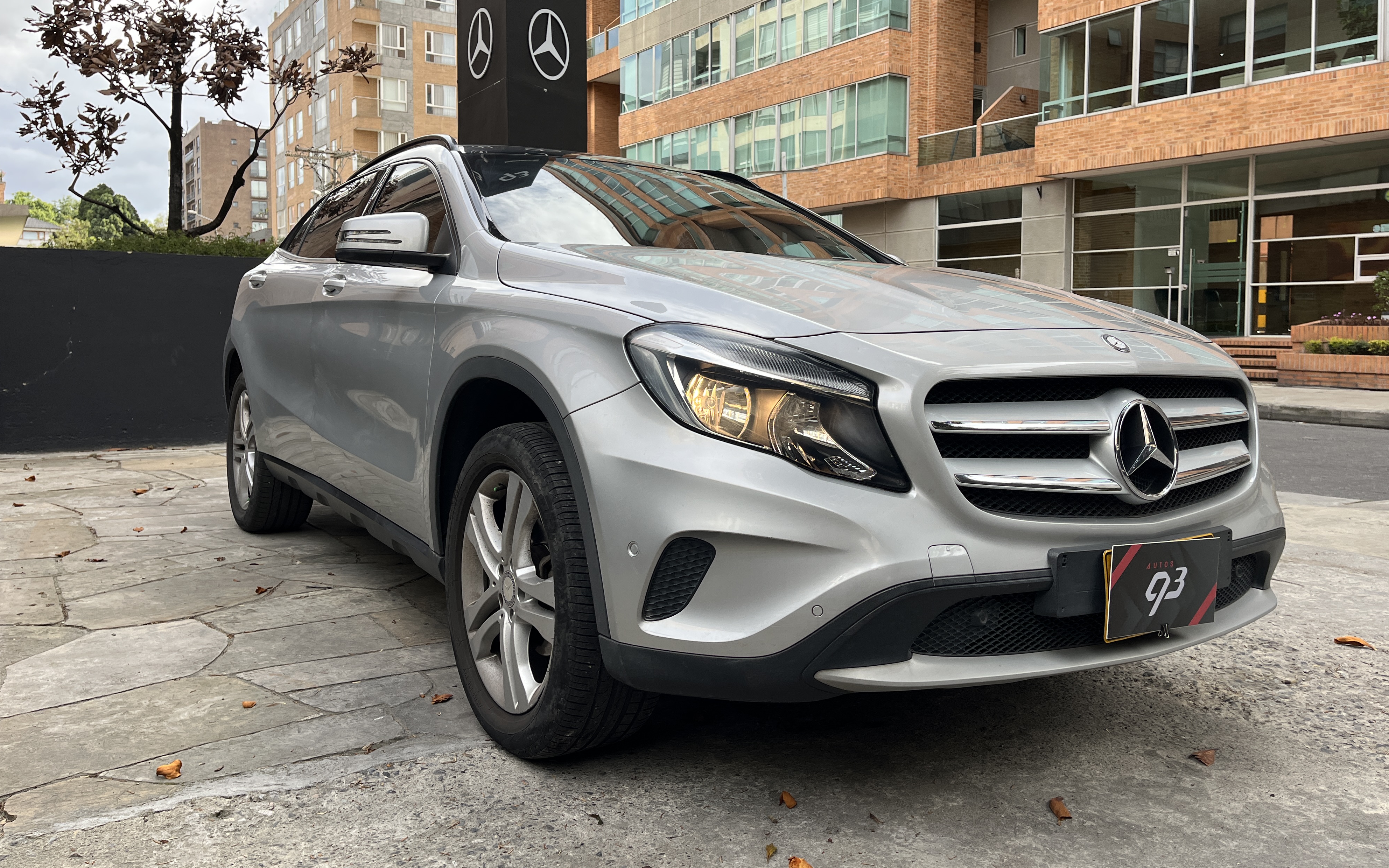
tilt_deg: -3.4
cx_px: 704
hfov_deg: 66.5
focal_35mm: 28
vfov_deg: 44.4
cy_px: 370
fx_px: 1060
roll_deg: -0.7
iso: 50
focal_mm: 5.1
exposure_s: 1/777
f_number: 1.6
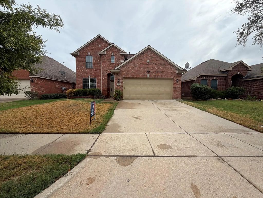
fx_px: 106
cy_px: 99
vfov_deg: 85.7
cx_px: 132
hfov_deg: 102.1
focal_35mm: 14
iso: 20
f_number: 2.2
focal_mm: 2.22
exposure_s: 1/830
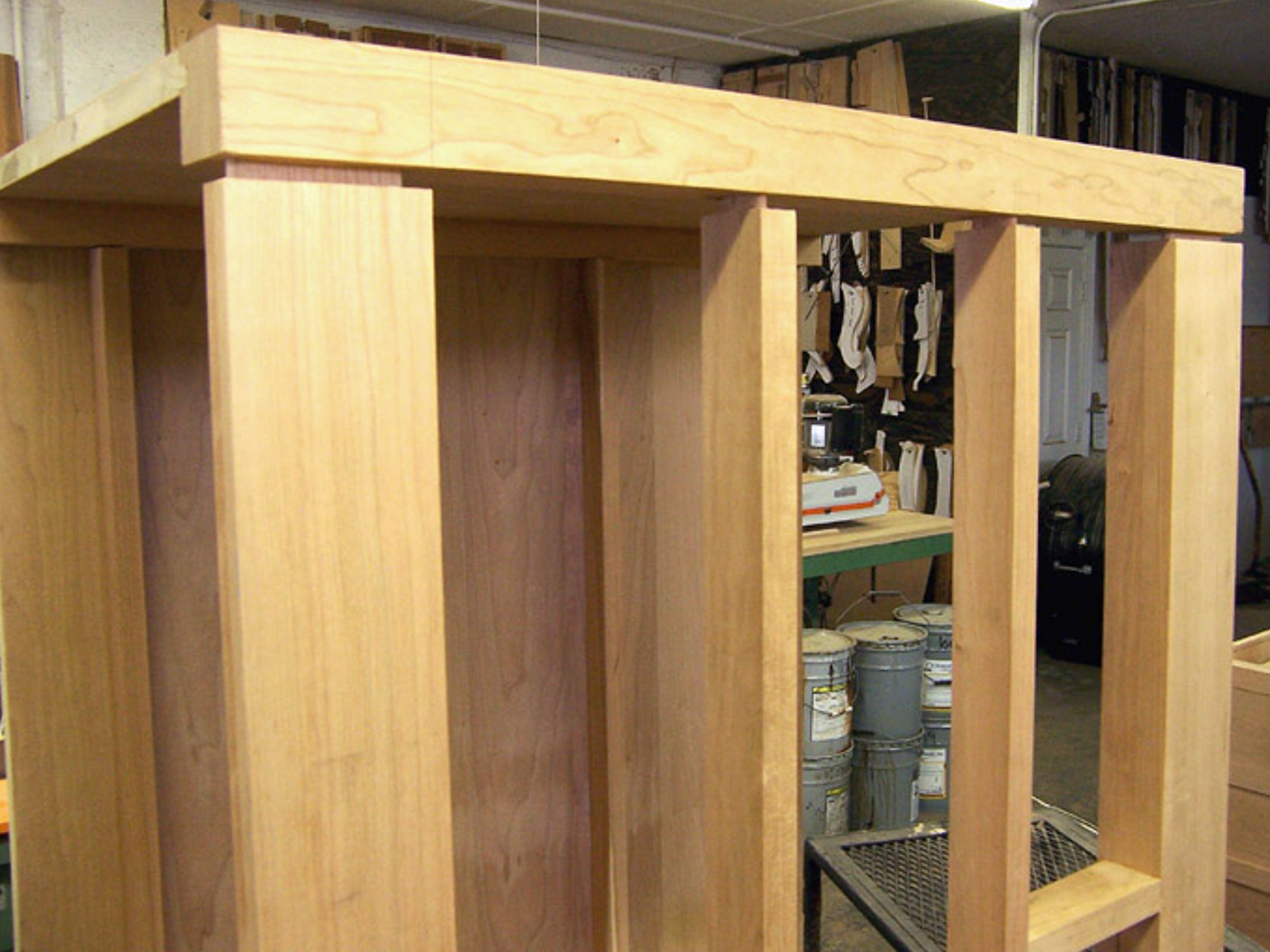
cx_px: 653
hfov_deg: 52.6
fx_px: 1284
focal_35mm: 35
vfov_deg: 40.7
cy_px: 454
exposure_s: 1/15
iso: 140
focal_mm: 5.5
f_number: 3.4
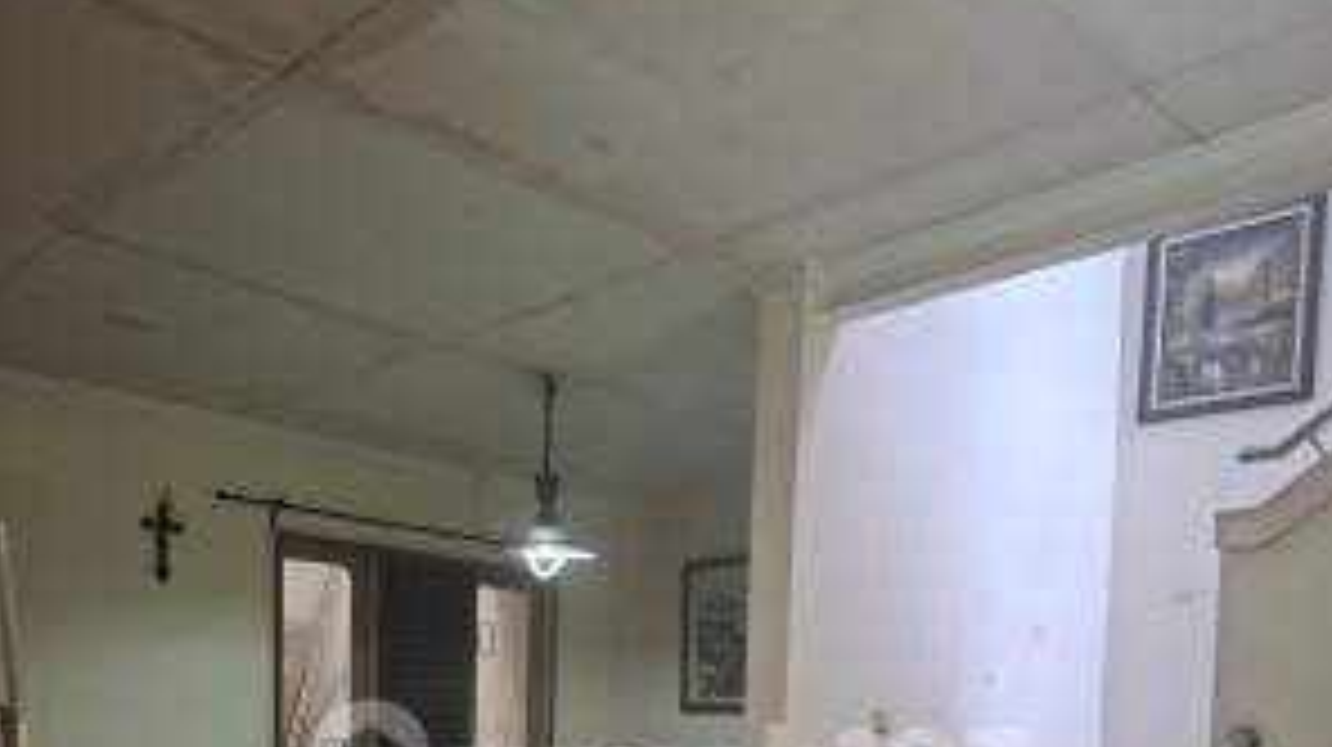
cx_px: 673
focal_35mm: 34
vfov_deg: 31.6
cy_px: 772
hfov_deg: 58.1
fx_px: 1200
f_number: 1.8
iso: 250
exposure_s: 1/50
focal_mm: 5.54
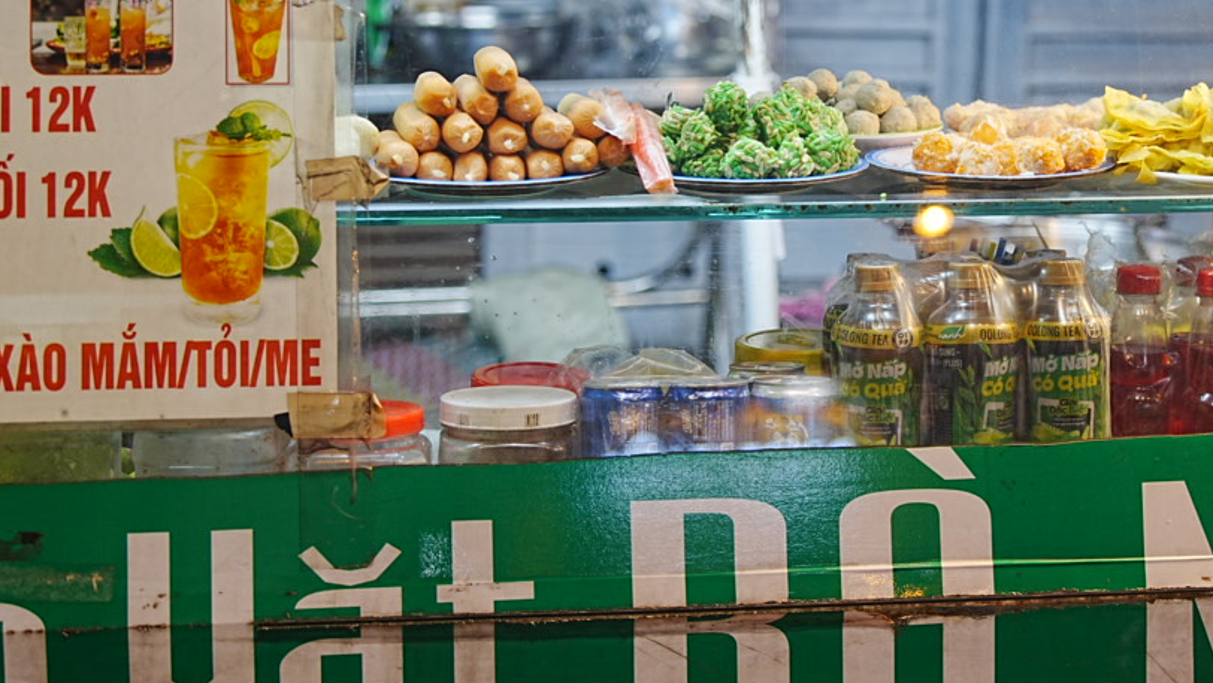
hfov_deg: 28.9
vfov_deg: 16.4
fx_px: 2348
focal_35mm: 73
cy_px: 137
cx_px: 681
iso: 200
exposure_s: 1/40
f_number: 2
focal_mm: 35
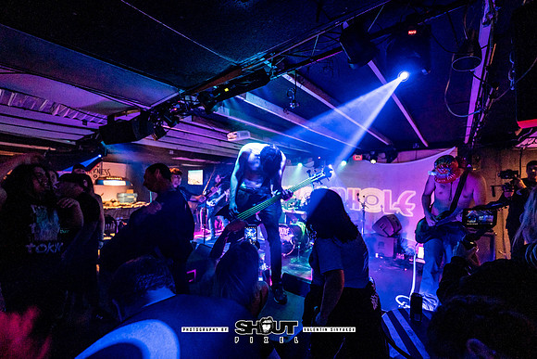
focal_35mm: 15
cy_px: 180
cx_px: 268
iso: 3200
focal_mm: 14
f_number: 2.8
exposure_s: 1/200
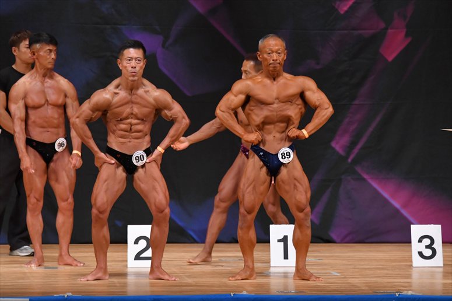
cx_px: 226
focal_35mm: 255
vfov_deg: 5.4
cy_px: 150
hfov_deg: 8.1
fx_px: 3200
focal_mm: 170
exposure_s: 1/400
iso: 4000
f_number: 5.6
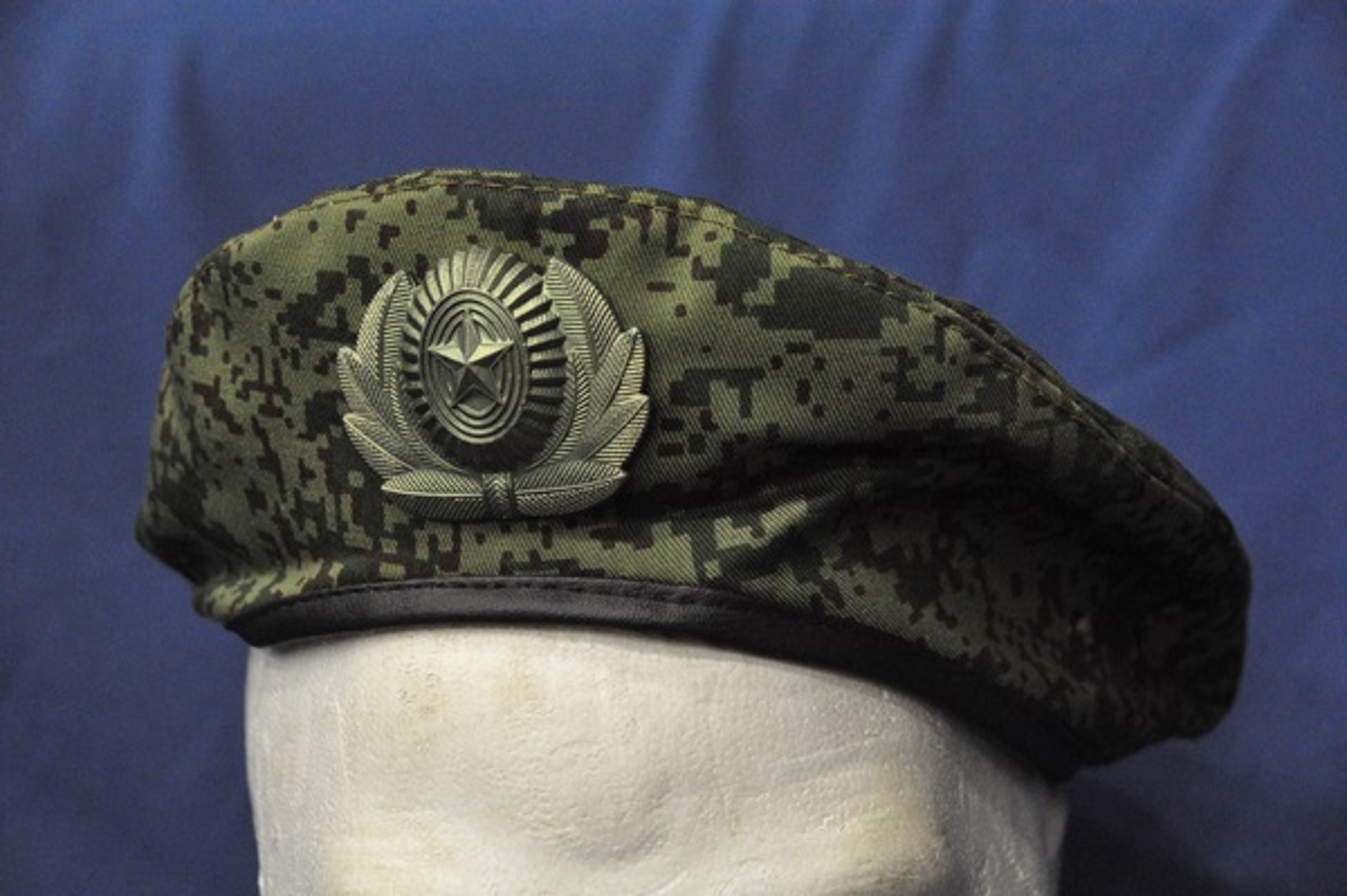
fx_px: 2916
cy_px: 448
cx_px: 674
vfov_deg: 17.5
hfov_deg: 26.0
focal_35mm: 78
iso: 3200
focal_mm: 52
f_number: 5
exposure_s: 1/100
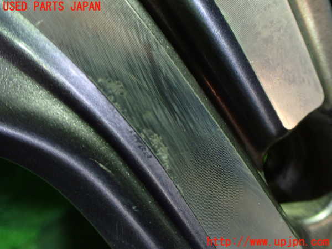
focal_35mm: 30
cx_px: 166
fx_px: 288
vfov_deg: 46.8
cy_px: 124
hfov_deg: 60.0
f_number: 2.3
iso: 800
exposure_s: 1/40
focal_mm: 5.4
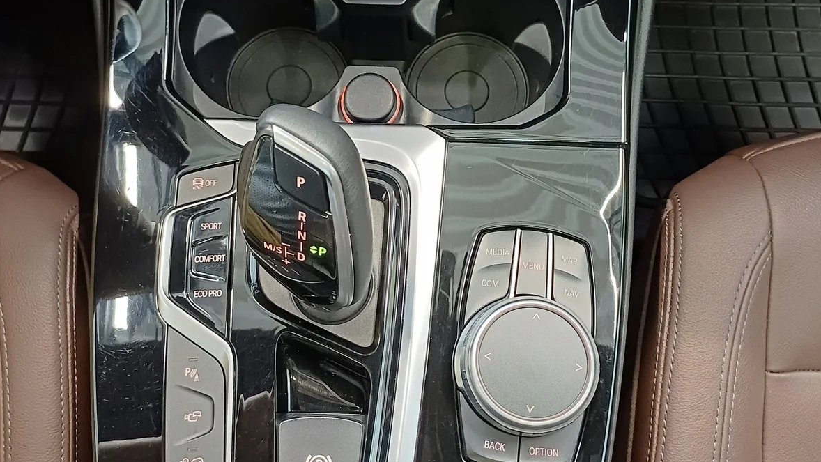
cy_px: 203
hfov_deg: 54.0
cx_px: 416
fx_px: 806
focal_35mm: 37
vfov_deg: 32.0
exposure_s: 1/20
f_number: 1.8
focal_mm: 4.65
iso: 1600
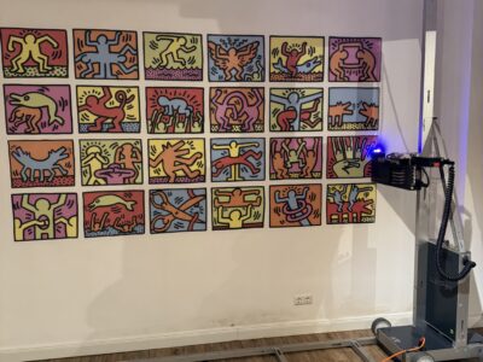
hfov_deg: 71.6
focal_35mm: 24
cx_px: 242
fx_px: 335
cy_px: 181
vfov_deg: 56.8
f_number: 1.78
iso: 320
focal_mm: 6.76
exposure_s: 1/50
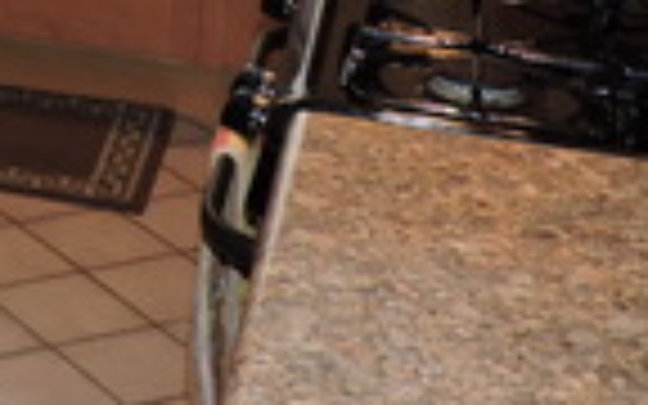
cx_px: -382
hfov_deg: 16.5
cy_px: -342
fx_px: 1996
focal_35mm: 113
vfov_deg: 10.8
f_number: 3
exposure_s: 1/30
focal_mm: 4.3
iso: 200
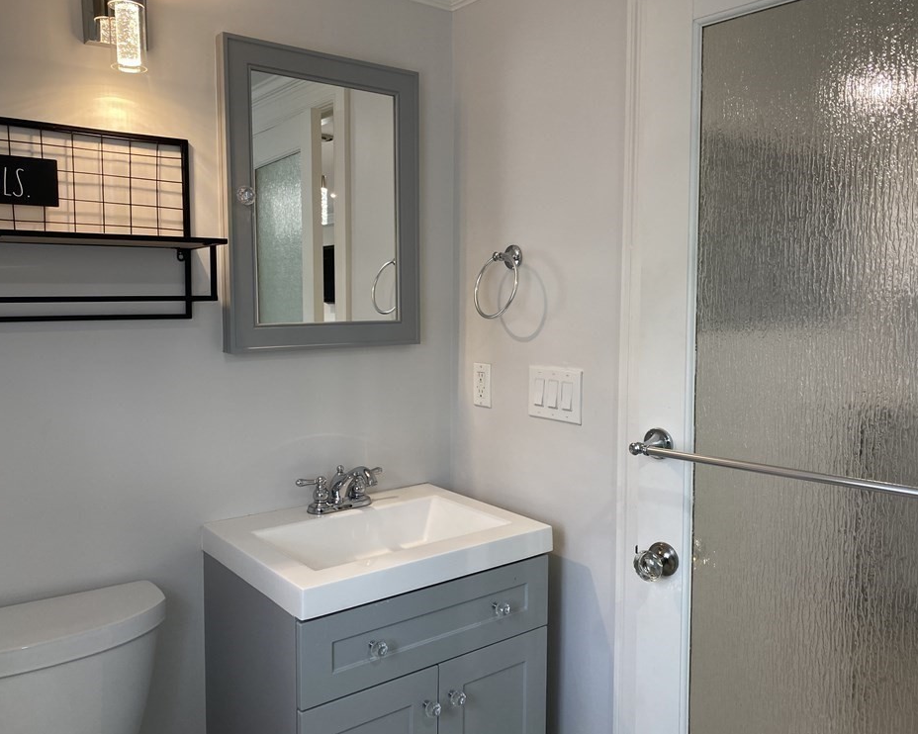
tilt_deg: -5.2
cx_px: 465
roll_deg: -0.5
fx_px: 761
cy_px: 361
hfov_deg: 62.2
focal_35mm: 28
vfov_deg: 51.5
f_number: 1.8
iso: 125
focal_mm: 4.25
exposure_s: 1/120
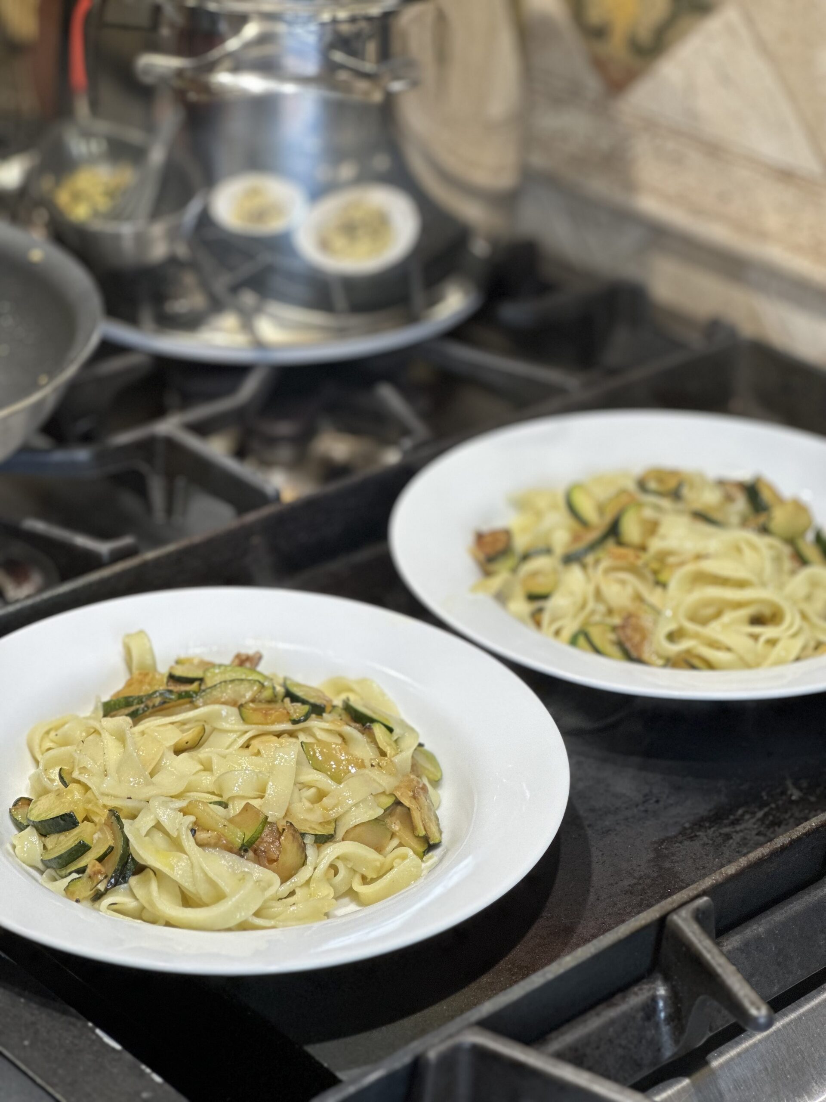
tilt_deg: -27.4
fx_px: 2450
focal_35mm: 77
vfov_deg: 25.3
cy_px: 551
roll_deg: -2.1
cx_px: 413
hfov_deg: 19.1
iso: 100
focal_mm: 9
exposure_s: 1/120
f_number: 2.8
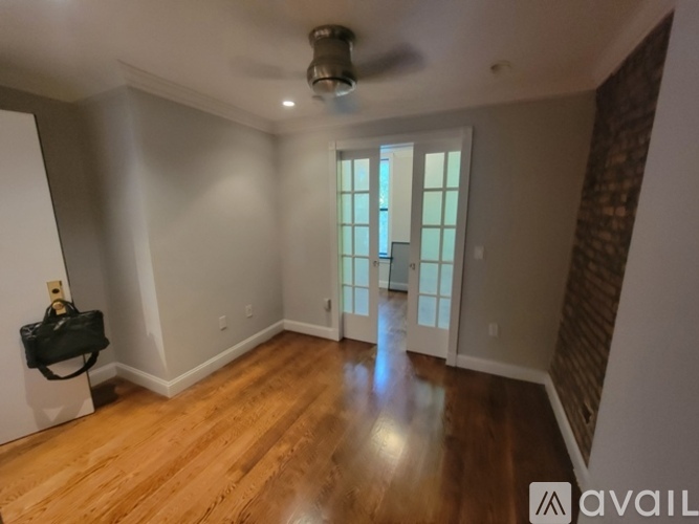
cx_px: 350
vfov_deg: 89.9
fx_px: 262
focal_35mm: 13
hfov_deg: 106.2
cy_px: 262
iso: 640
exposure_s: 1/30
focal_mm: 2.2
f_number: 2.2
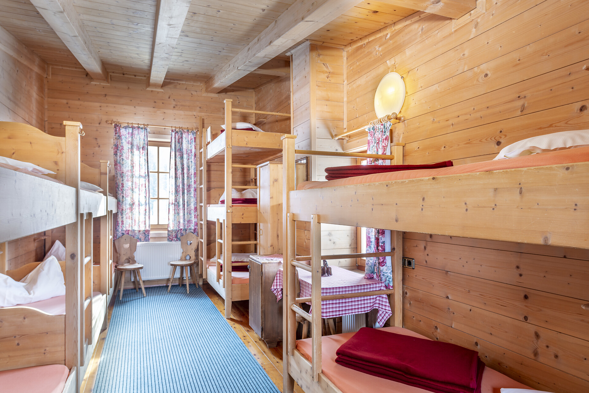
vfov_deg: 57.3
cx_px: 294
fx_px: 360
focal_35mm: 22
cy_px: 196
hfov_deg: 78.6
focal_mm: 22
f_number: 8
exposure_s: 1/1.25
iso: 100
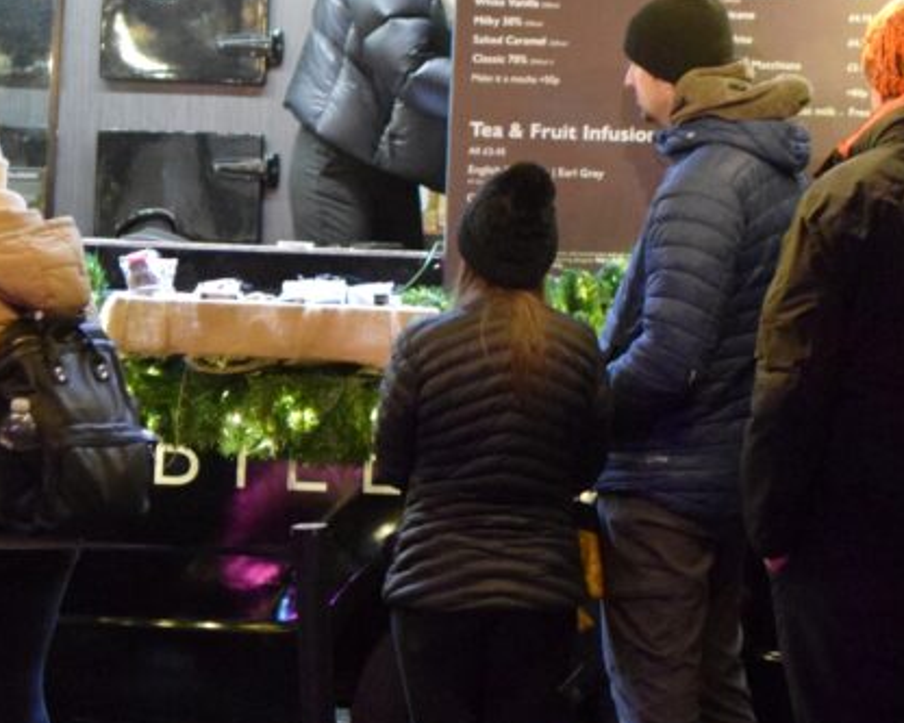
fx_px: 4566
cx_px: 233
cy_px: 234
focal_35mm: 171
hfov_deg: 11.3
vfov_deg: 9.1
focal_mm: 35
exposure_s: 1/50
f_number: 2
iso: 3200
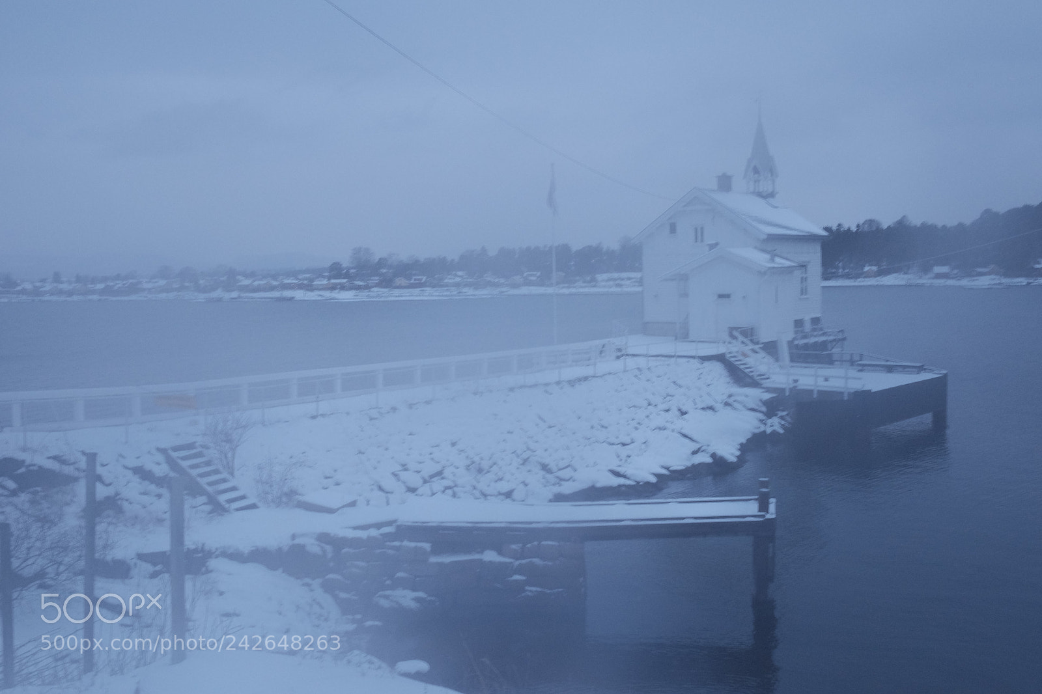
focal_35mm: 35
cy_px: 347
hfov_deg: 54.4
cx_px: 521
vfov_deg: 37.8
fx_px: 1013
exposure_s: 1/7.5
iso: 1600
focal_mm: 23
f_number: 6.4
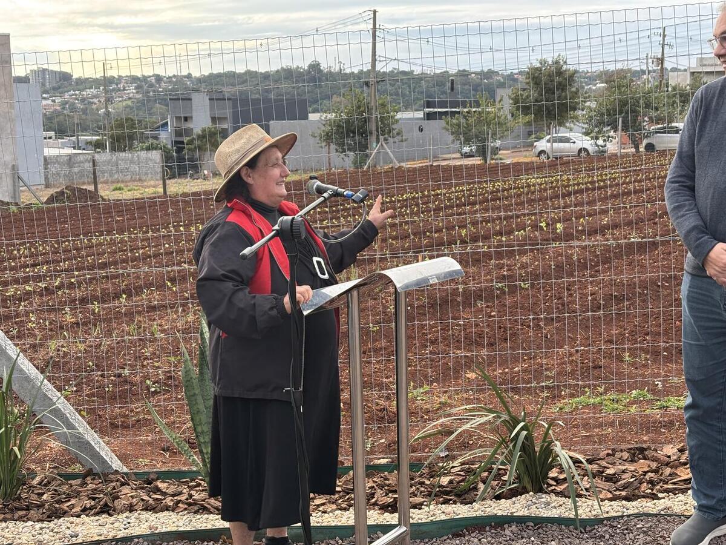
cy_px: 272
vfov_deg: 28.0
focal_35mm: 52
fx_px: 1091
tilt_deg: -8.5
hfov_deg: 36.8
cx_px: 363
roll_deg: +0.4
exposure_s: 1/210
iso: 32
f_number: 1.6
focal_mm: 5.96
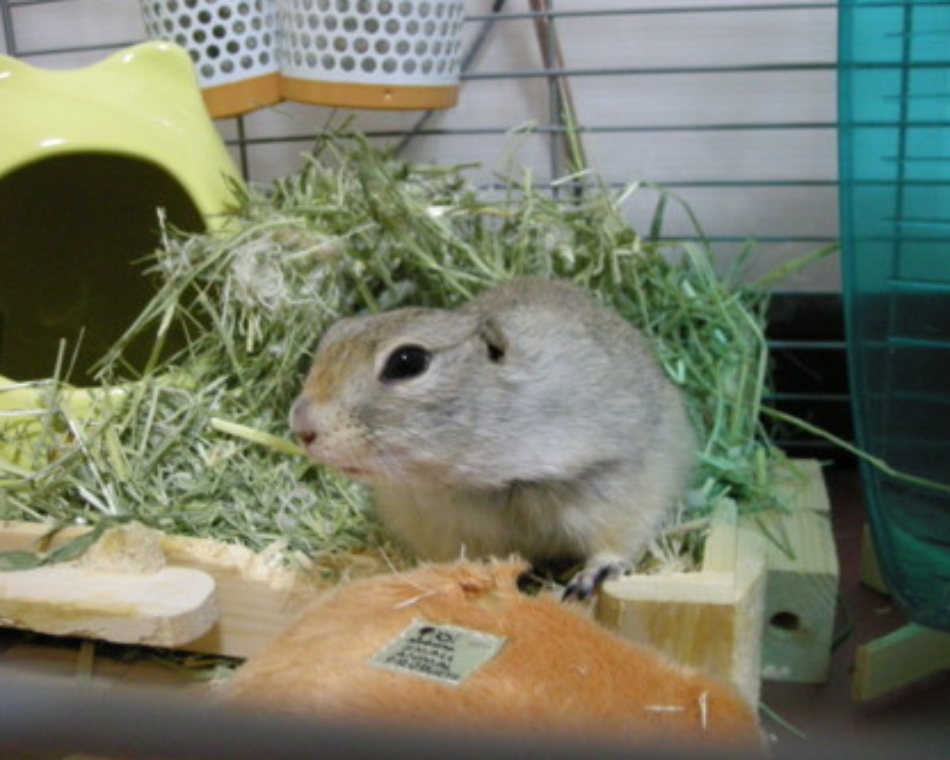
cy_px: 377
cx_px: 498
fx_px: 1041
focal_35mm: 37
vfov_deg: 40.1
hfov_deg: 49.1
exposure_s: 1/18.2
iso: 400
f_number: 2.8
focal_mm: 5.7
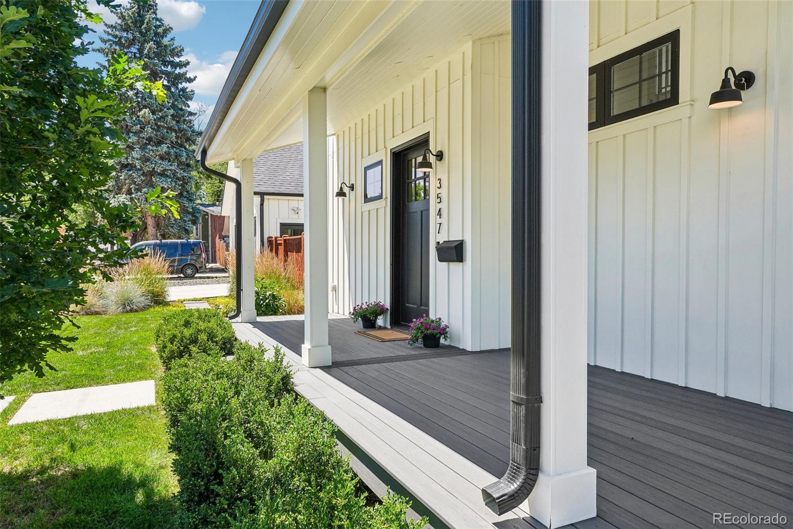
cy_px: 264
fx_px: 495
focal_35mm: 22
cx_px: 396
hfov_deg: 77.3
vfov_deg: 56.1
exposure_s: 1/200
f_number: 8
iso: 100
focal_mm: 15
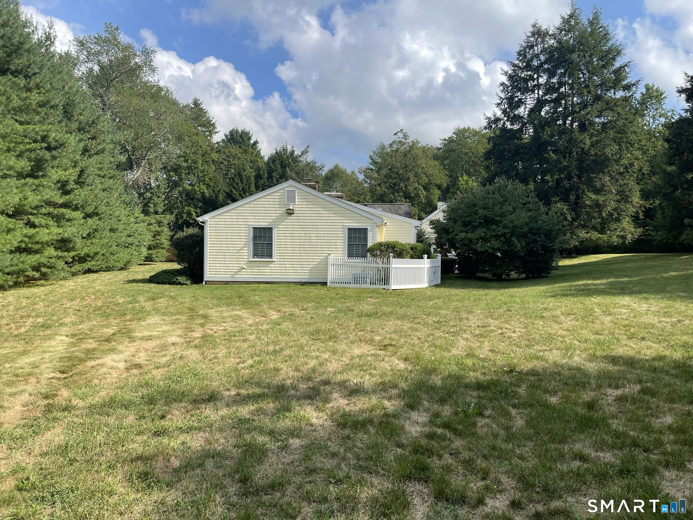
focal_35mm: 26
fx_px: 521
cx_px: 346
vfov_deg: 53.1
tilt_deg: -2.0
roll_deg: -0.8
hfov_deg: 67.3
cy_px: 260
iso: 32
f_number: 1.6
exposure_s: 1/3165
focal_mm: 5.1
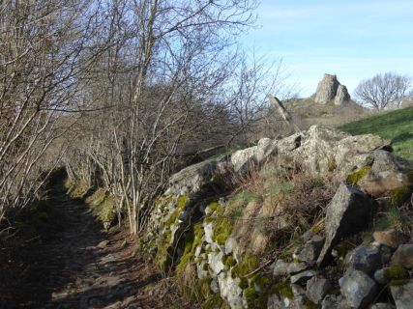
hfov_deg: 47.9
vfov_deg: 36.8
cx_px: 206
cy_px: 154
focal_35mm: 39
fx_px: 465
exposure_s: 1/400
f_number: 3.7
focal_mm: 6.7
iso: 160
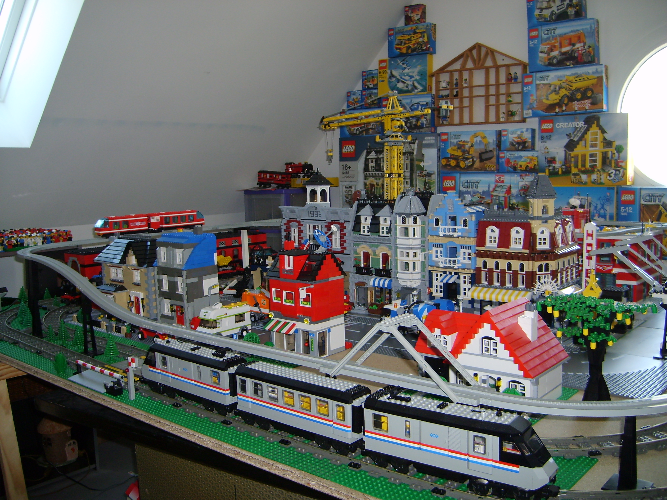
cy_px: 250
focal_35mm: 35
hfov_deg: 52.6
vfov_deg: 40.7
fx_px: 674
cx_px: 334
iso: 100
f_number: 2.8
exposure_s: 1/45
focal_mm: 5.8
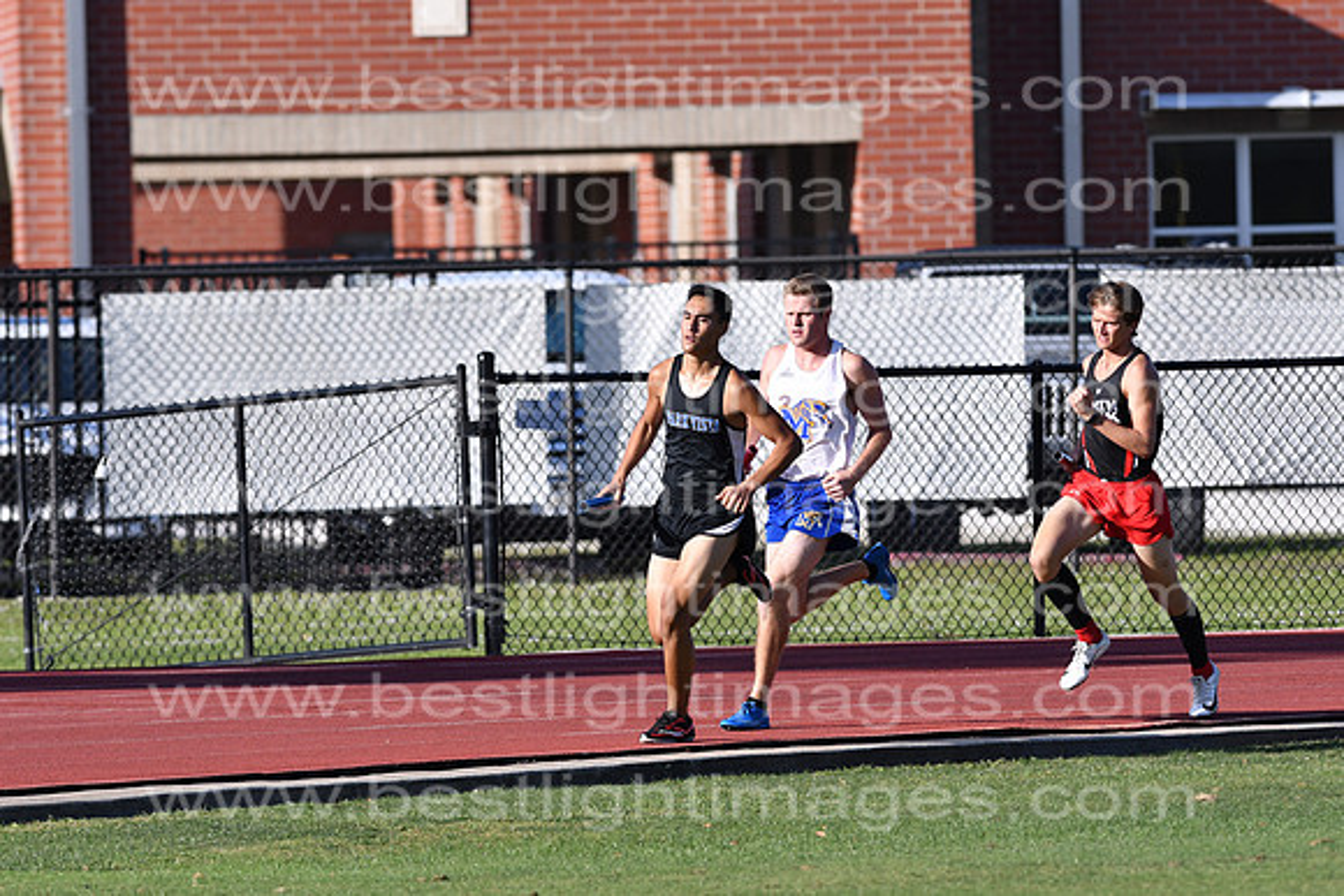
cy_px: 448
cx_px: 672
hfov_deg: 4.6
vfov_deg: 3.1
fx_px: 16803
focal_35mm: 450
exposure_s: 1/2000
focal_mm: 300
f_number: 5.6
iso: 320
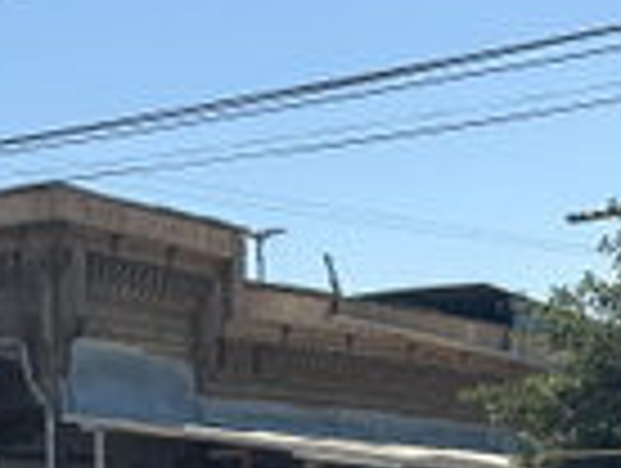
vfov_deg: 10.7
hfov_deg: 13.8
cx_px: -104
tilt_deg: +4.2
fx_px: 2498
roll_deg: +0.8
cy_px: 400
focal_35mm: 139
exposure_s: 1/5882
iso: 64
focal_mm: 6.86
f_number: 1.78
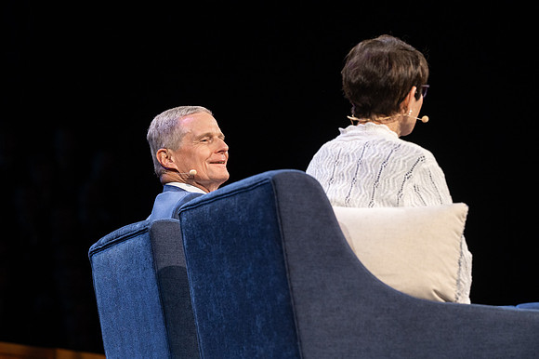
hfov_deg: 10.2
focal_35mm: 201
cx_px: 211
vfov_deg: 6.8
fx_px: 3004
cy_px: 141
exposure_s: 1/160
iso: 1000
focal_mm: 165
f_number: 5
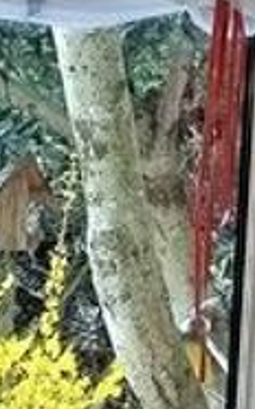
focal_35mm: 182
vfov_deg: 10.7
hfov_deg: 6.9
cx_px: -314
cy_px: 775
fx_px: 2027
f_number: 1.7
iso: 64
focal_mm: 5.31
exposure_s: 1/50
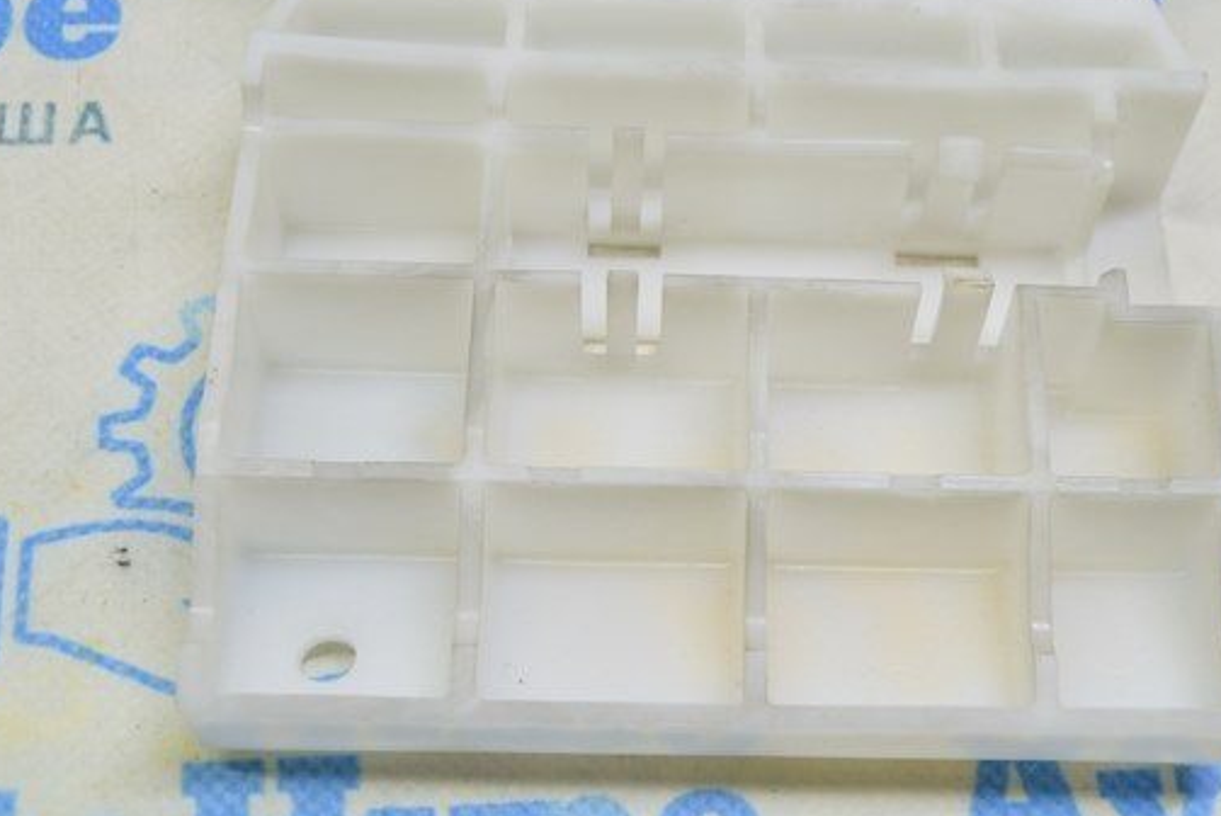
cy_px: 518
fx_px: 2172
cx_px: 706
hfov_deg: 31.3
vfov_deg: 21.2
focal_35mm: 64
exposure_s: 1/25
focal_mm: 21
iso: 400
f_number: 5.6
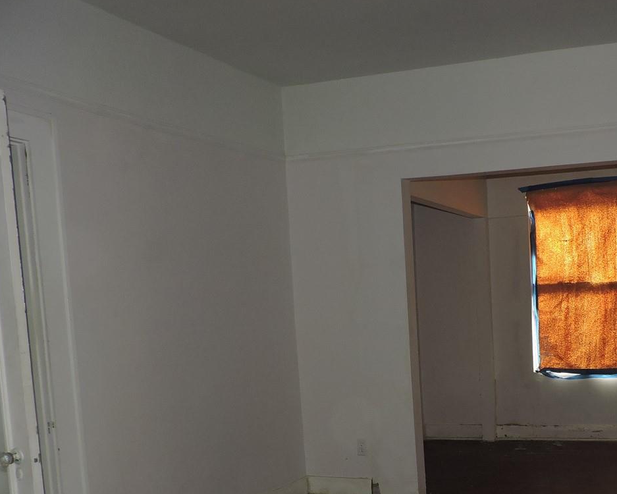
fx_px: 731
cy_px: 377
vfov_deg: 36.4
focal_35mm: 40
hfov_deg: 43.5
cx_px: 499
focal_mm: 4.3
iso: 200
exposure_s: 1/30
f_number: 3
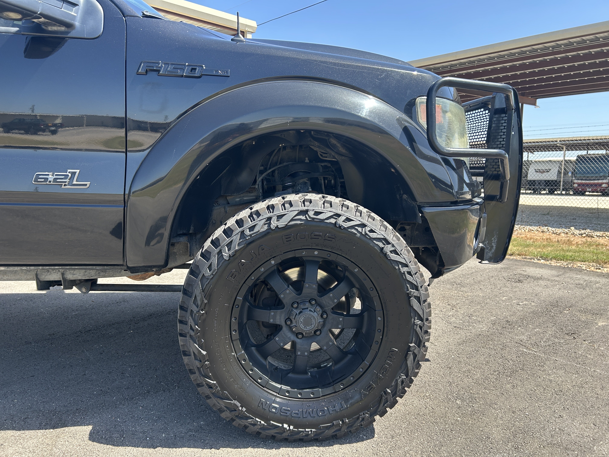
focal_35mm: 26
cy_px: 228
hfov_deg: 67.3
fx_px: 457
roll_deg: -0.2
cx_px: 304
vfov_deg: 53.1
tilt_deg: -6.0
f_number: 1.5
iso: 50
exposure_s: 1/859
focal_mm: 5.7
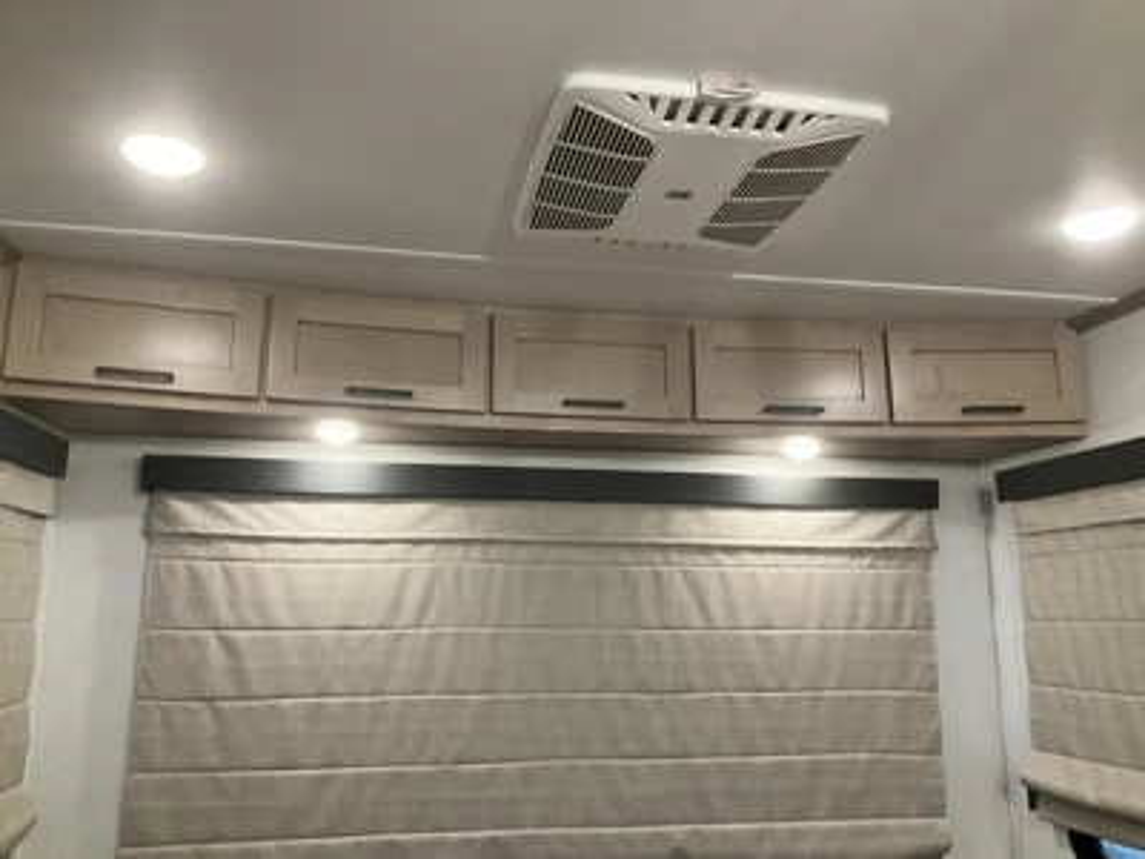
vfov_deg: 48.2
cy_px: 430
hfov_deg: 61.7
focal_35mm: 29
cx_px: 572
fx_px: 959
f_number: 1.8
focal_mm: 3
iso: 320
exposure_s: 1/30
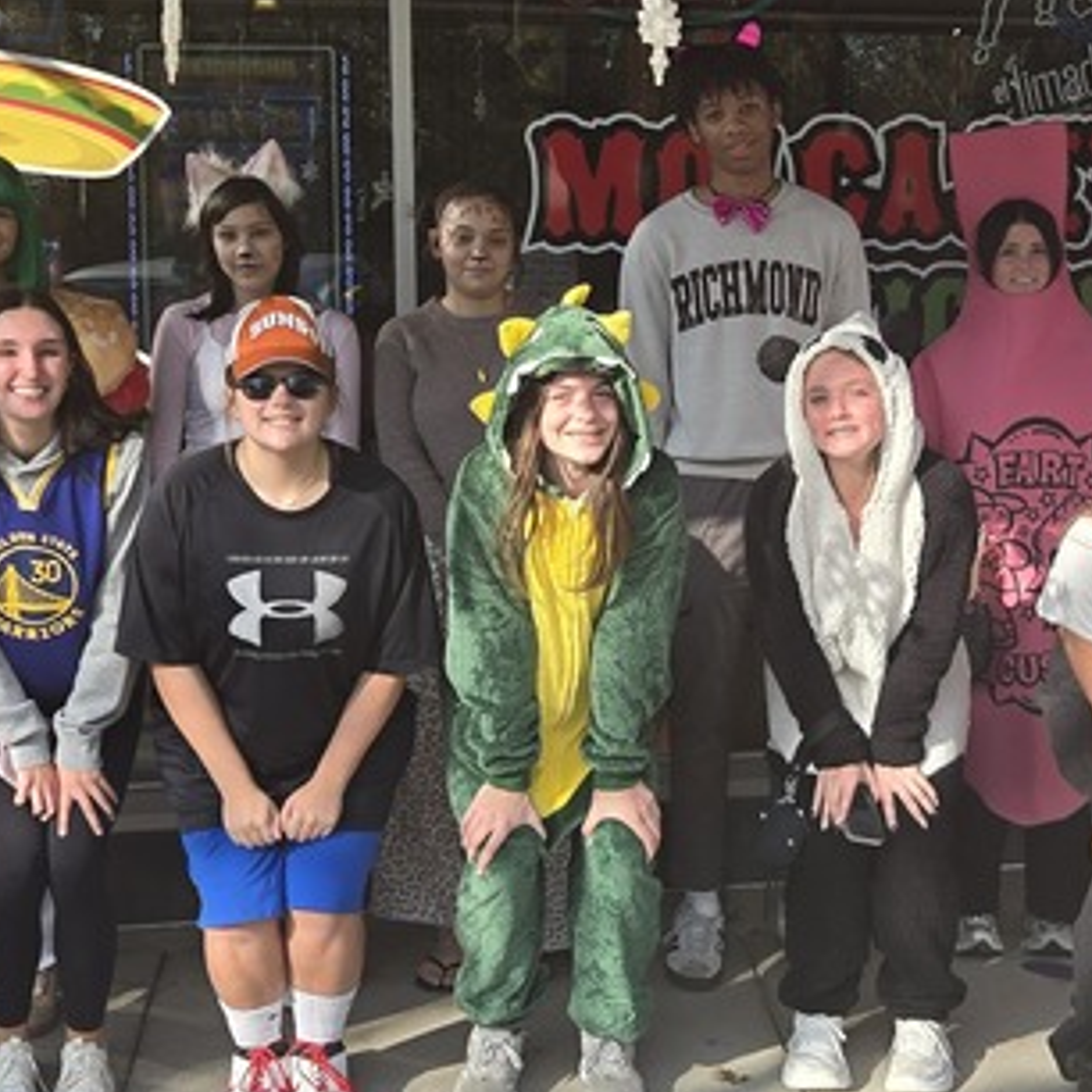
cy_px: 492
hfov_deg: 25.4
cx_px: 578
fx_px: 2427
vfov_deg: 25.3
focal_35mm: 68
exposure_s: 1/562
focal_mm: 5.4
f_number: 1.8
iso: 25
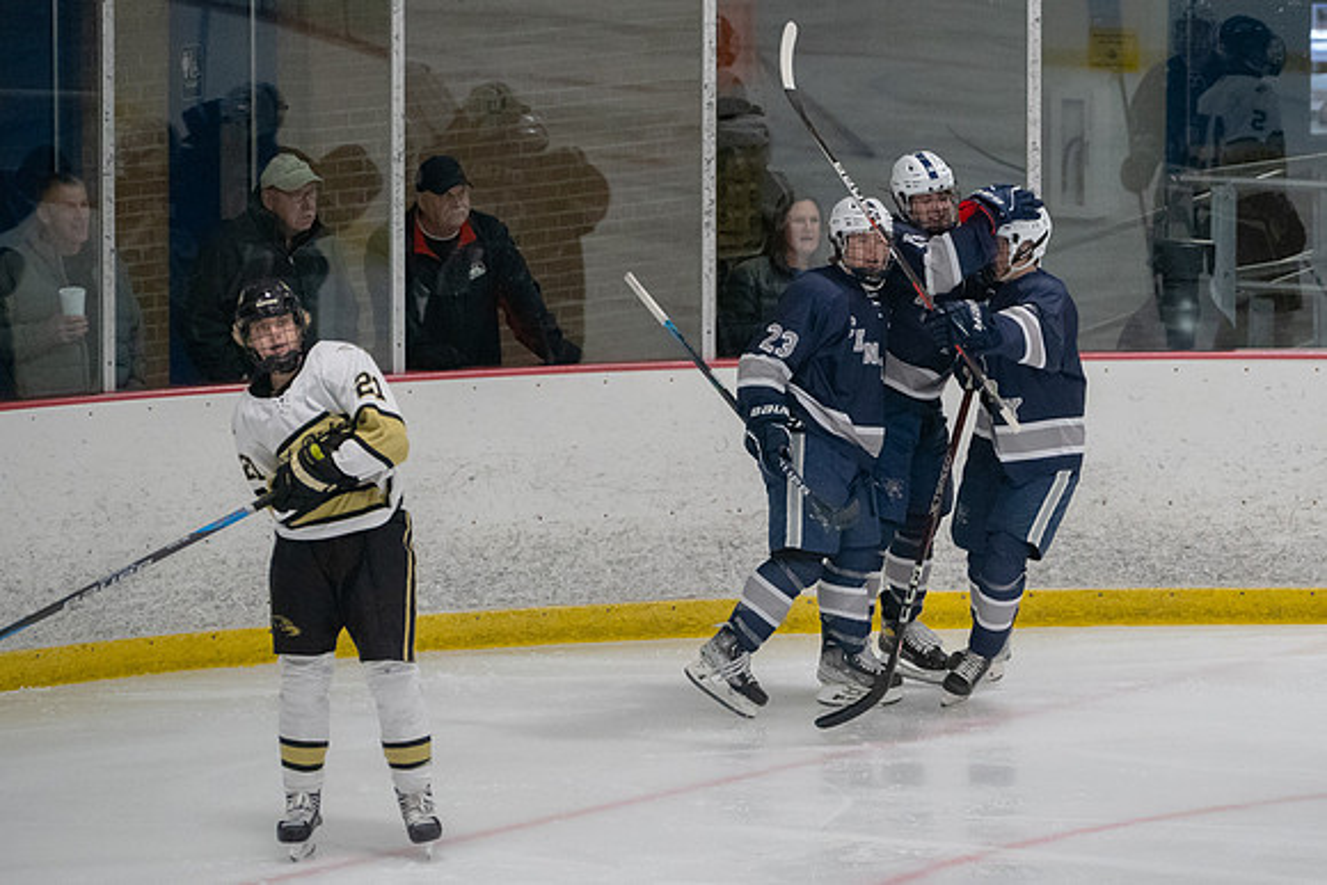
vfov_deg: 5.0
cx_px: 891
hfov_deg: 7.4
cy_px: 387
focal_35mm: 276
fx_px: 10191
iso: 12800
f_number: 4.5
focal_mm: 200
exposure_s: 1/1250
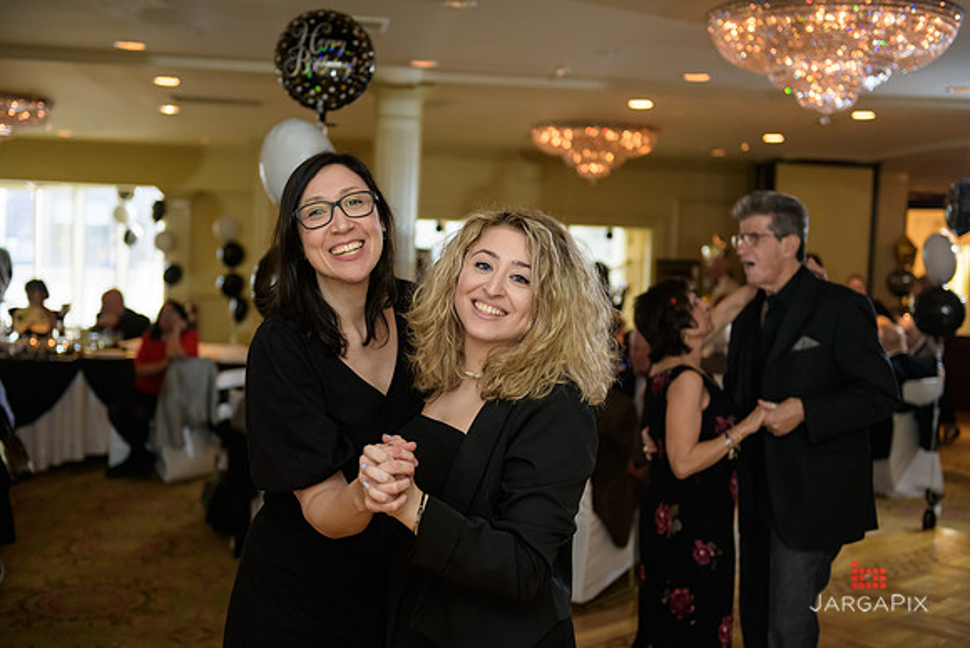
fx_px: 1213
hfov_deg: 43.6
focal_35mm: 45
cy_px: 324
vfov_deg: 29.9
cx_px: 485
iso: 1000
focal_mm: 45
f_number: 2.8
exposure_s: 1/125
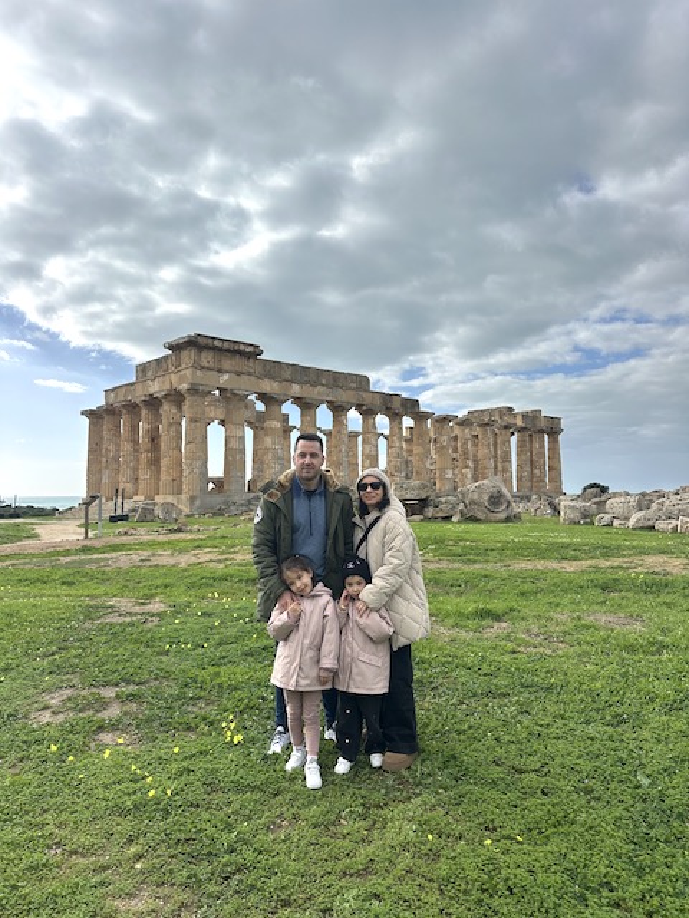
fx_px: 637
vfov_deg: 71.6
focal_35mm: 24
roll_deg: -0.4
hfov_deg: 56.8
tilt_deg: +2.1
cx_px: 344
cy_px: 459
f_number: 1.78
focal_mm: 6.86
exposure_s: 1/6623
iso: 80
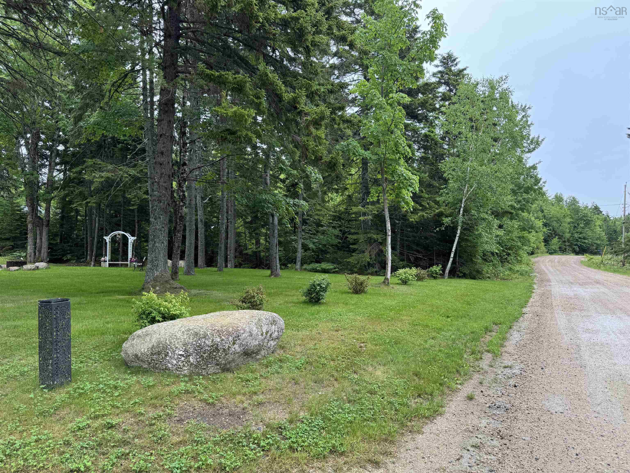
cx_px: 315
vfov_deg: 56.8
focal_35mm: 24
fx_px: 437
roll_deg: +0.3
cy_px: 236
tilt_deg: +2.1
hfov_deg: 71.6
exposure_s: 1/176
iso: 64
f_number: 1.78
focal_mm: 6.76
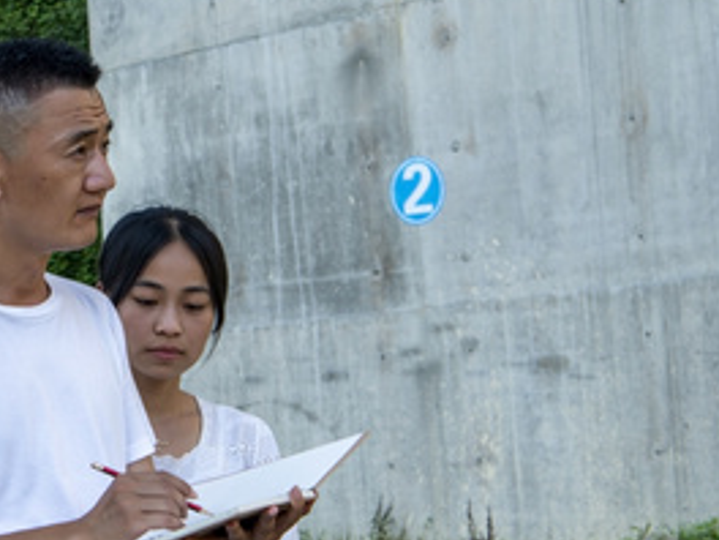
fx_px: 2492
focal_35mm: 120
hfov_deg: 16.2
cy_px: 308
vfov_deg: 12.3
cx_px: 44
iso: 160
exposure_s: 1/125
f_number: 9
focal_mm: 55
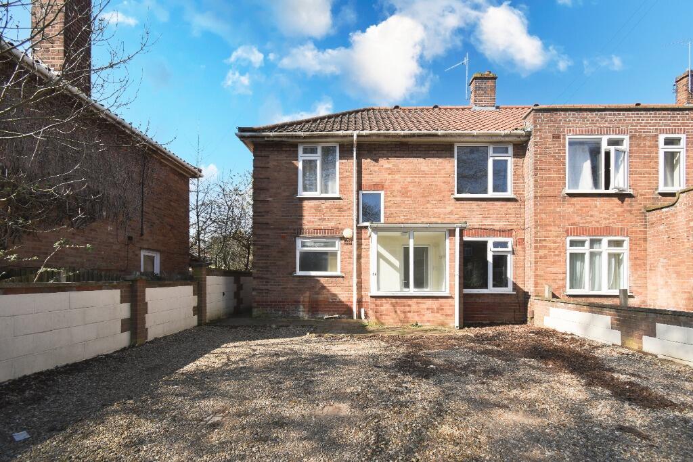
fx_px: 289
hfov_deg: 100.4
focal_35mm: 15
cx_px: 346
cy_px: 231
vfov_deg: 77.3
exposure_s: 1/640
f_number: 5.6
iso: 320
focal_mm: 10
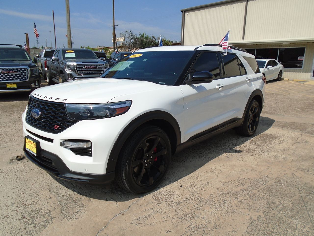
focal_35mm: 26
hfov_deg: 67.3
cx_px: 157
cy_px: 118
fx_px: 236
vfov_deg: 53.1
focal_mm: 4.6
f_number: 8
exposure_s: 1/320
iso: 100
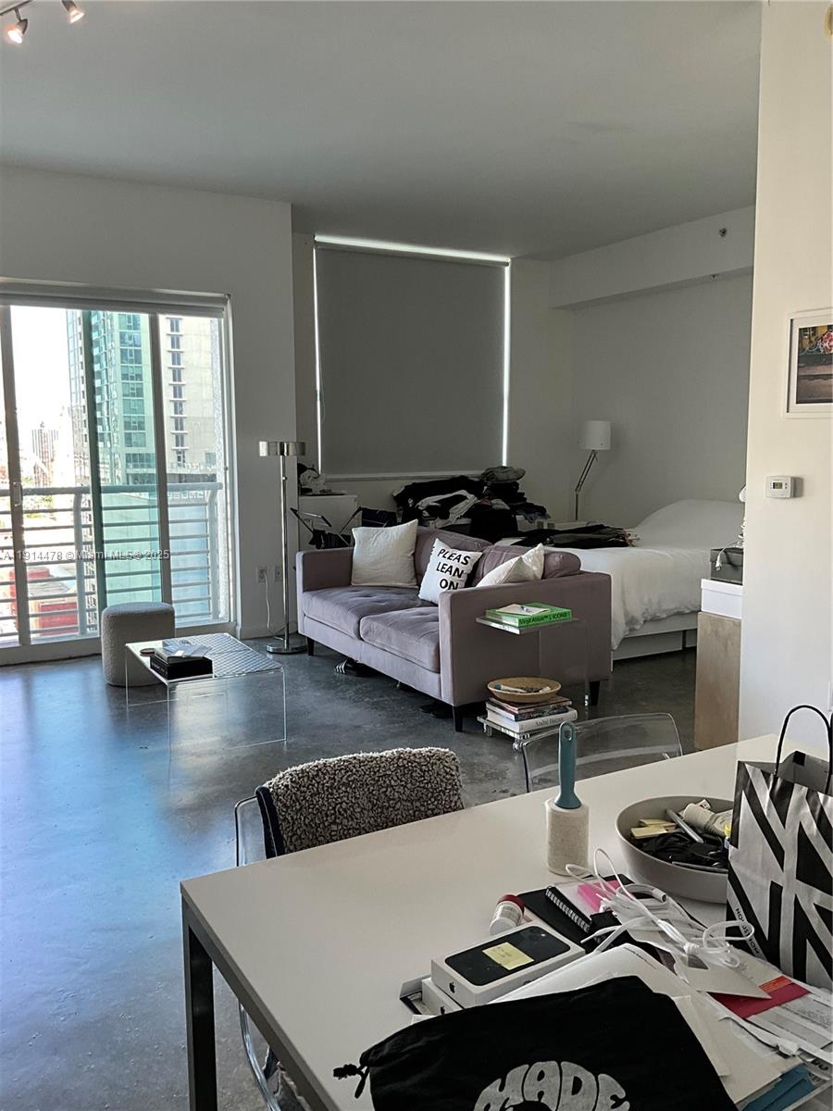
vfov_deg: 61.7
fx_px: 930
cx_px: 416
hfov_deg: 48.2
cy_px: 556
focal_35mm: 29
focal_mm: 3
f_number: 1.8
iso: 50
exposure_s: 1/120
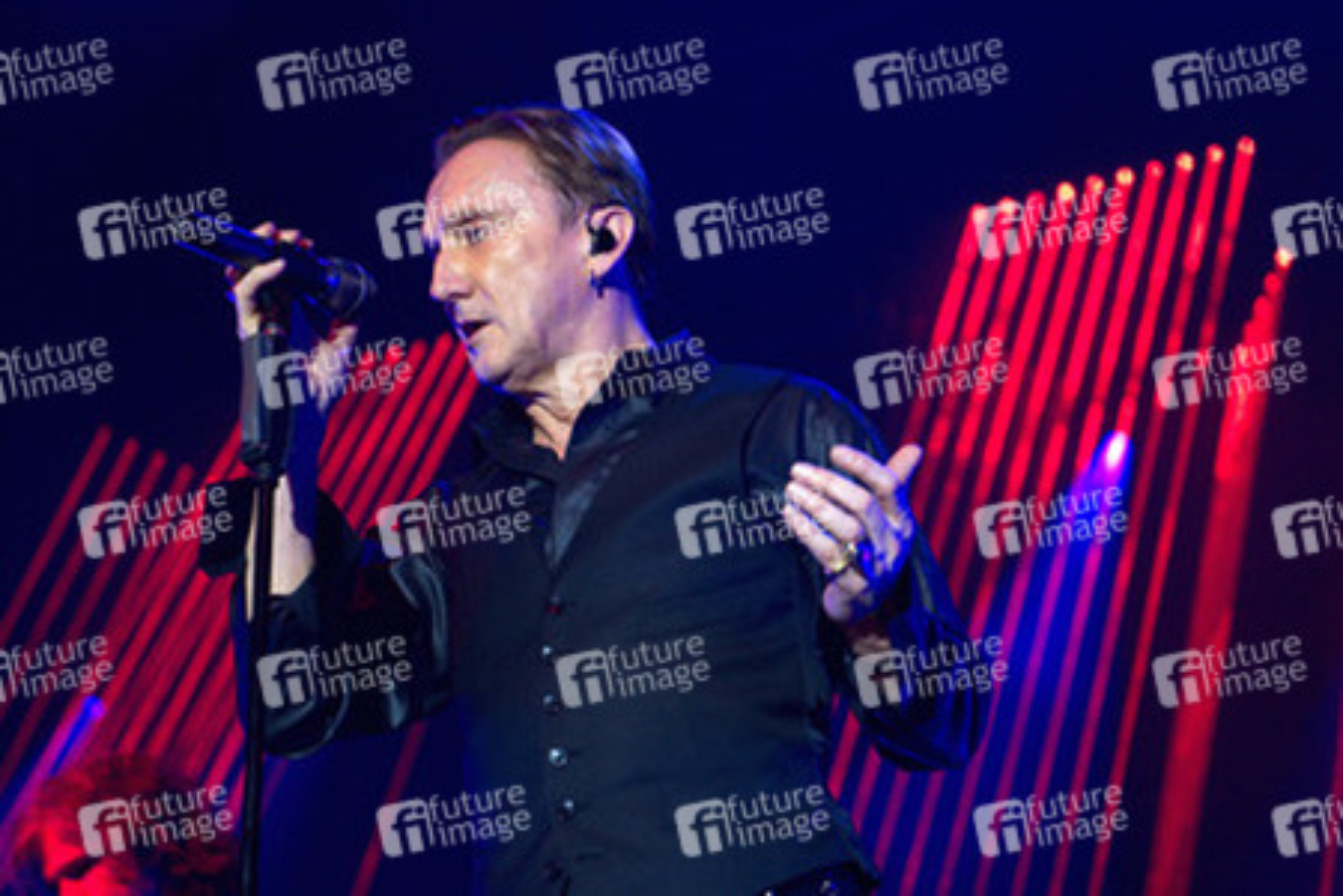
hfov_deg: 28.8
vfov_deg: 19.5
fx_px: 2611
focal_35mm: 70
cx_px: 672
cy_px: 448
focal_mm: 70
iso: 1600
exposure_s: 1/80
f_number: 2.8
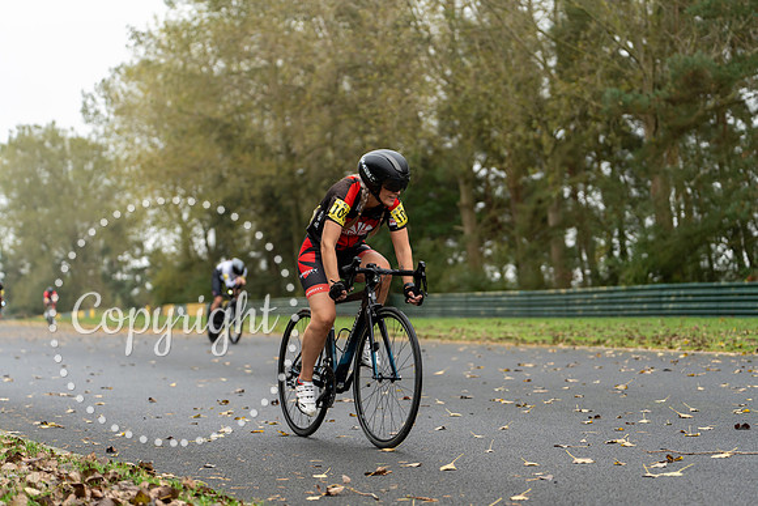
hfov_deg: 24.8
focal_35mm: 82
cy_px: 253
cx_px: 379
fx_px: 1727
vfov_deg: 16.7
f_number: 2.8
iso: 800
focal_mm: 82
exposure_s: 1/1250
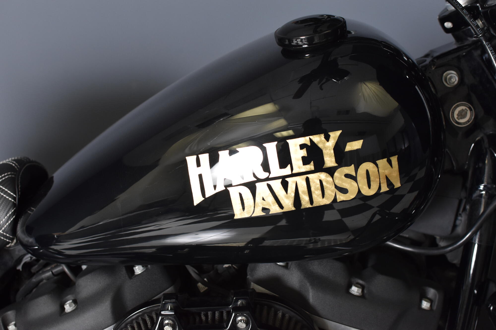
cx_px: 248
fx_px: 723
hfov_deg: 37.9
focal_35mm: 52
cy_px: 165
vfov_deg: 25.7
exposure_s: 1/160
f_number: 4.5
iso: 800
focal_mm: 35
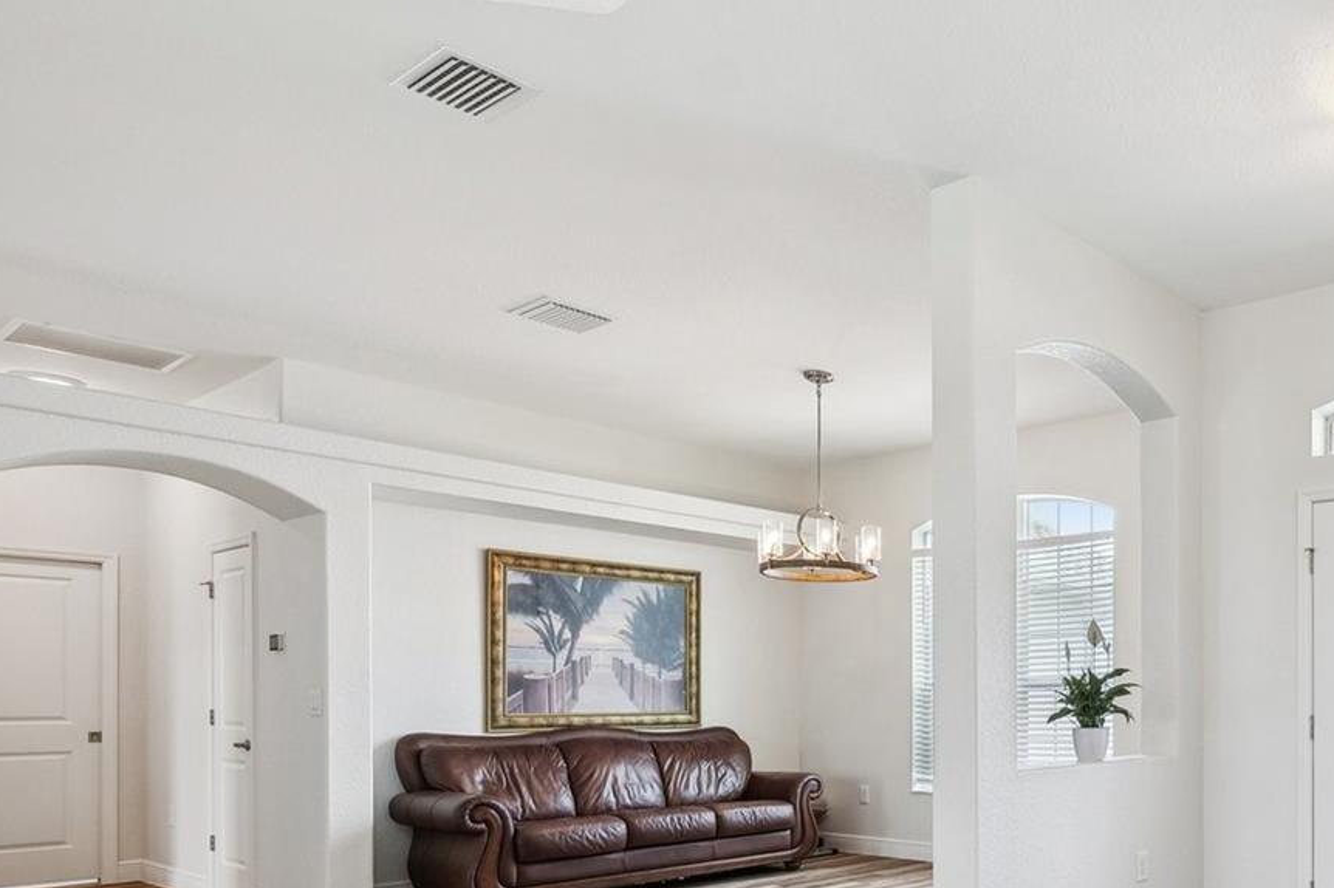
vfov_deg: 47.1
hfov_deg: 59.0
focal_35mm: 26
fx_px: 963
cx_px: 1204
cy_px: 701
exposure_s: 1/25
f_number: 8
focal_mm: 14
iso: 400
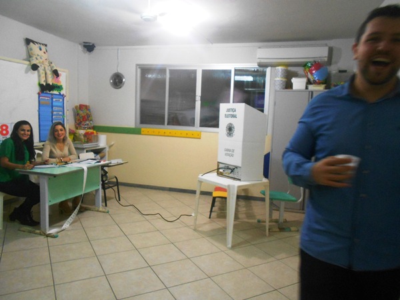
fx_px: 300
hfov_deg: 67.3
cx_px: 200
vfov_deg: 53.1
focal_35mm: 26
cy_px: 150
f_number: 3.2
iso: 400
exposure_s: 1/25
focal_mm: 4.6
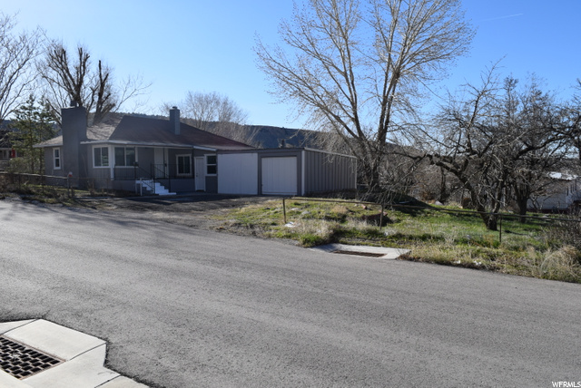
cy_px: 194
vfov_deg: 48.0
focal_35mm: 27
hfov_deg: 67.3
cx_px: 290
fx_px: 436
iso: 200
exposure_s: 1/320
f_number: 9
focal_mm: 18
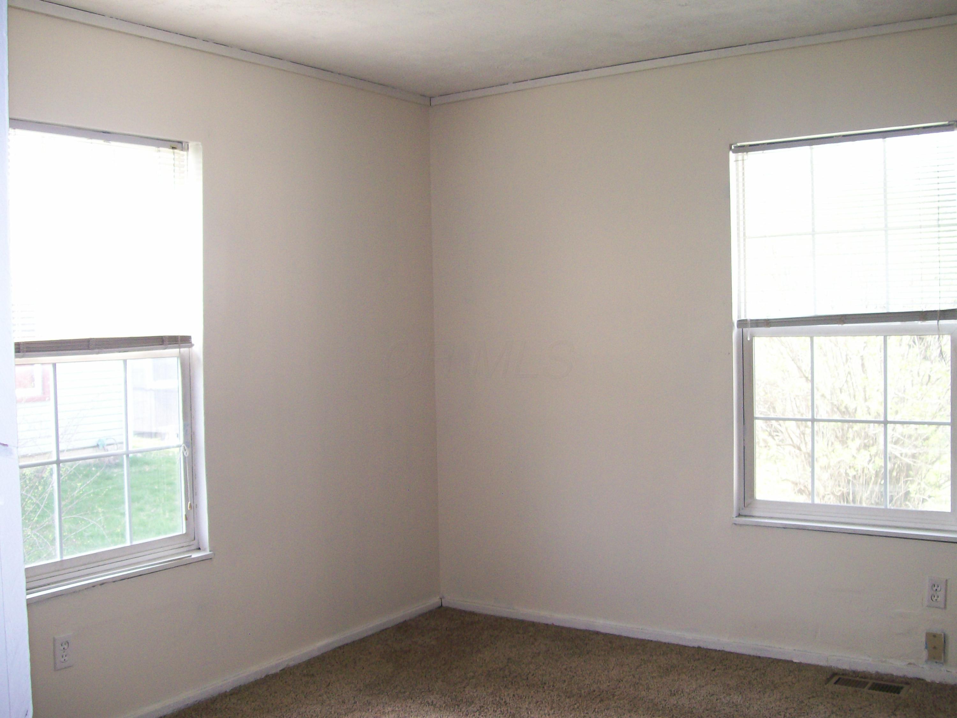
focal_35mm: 36
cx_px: 478
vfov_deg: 39.7
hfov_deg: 51.4
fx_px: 995
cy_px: 359
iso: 140
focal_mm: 6
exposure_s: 1/67.4
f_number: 2.7
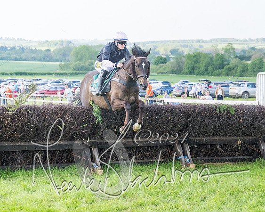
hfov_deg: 16.3
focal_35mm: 117
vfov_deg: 13.2
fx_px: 914
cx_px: 232
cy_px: 123
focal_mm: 70
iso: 800
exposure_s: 1/2000
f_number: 4
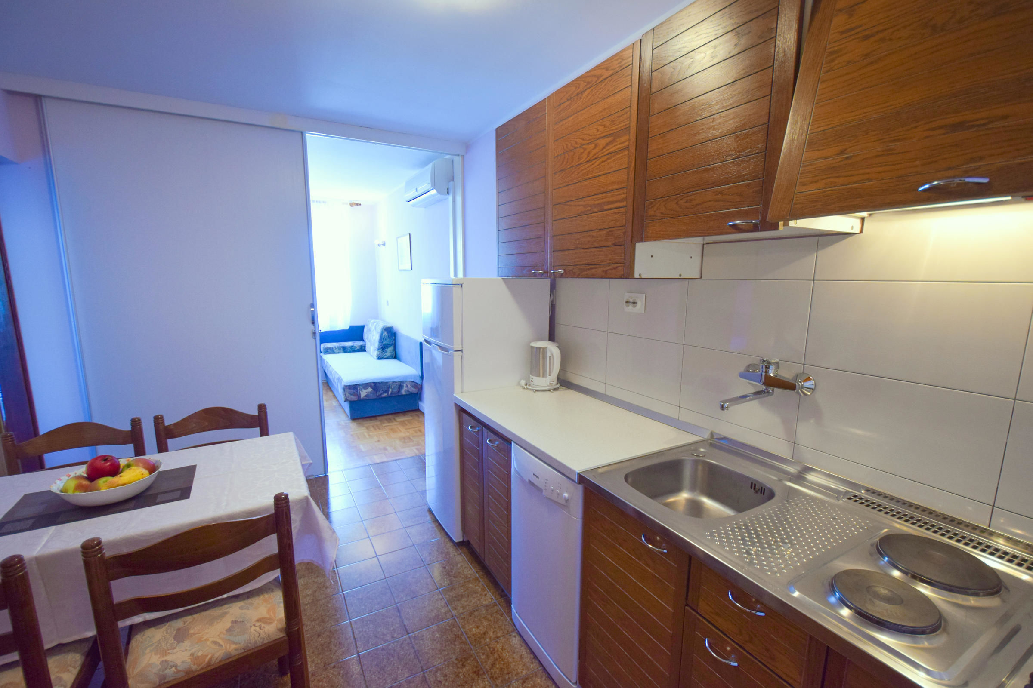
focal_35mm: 15
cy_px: 344
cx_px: 516
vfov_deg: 77.3
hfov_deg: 100.4
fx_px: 430
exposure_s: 1/60
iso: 800
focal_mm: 10
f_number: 4
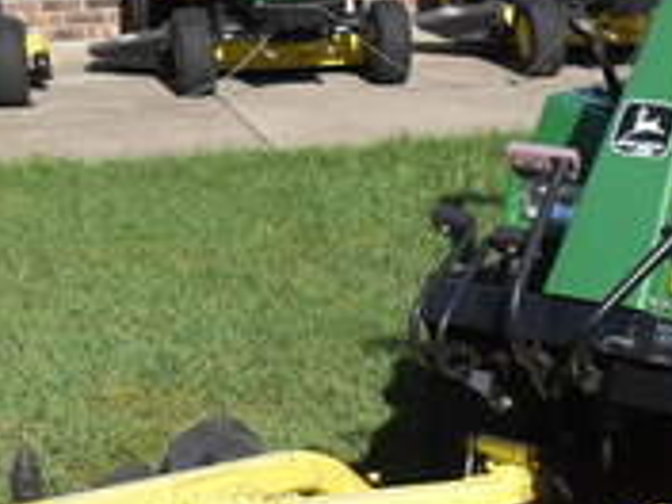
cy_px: 325
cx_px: 787
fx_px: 2038
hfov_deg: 17.9
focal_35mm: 105
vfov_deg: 14.1
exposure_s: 1/250
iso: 80
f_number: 7
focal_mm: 6.3
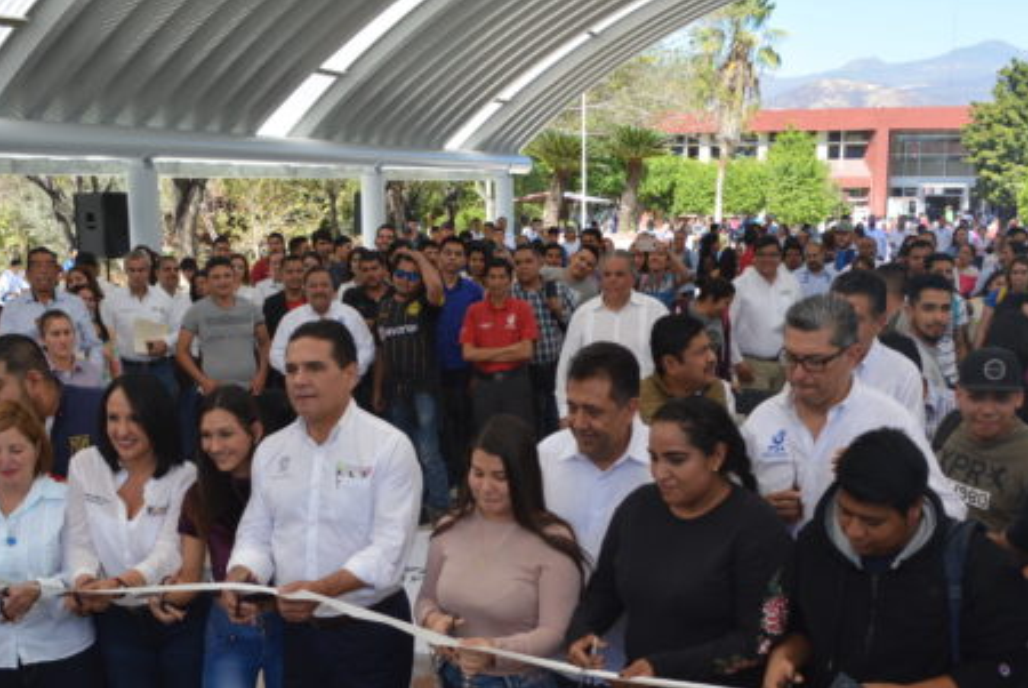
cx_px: 464
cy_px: 550
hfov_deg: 43.5
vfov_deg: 29.3
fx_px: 1286
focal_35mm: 45
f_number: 4.5
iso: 400
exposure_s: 1/1250
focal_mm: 18
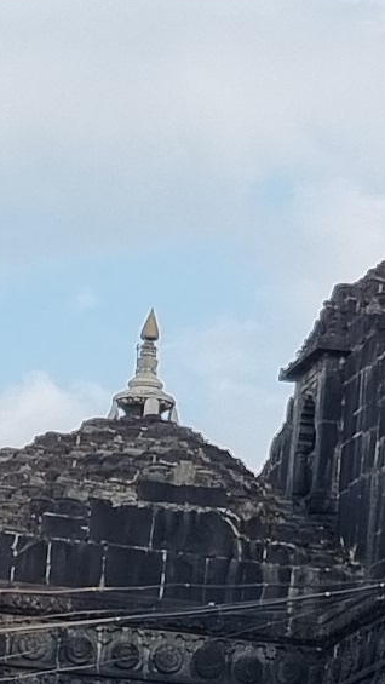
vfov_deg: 10.6
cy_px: 109
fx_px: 3664
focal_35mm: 202
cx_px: 932
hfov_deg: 5.8
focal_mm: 5.4
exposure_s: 1/1212
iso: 50
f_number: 1.8
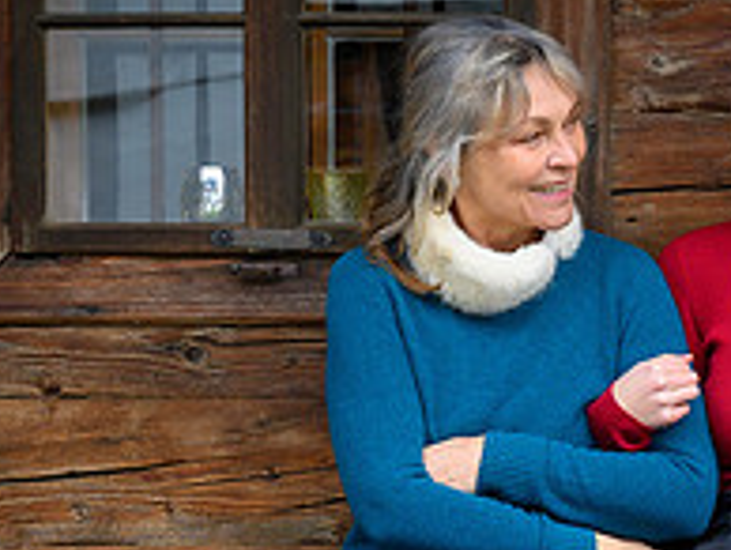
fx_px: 3404
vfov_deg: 9.2
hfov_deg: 11.9
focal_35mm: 161
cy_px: 544
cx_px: 932
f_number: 5
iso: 640
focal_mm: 51
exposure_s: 1/100
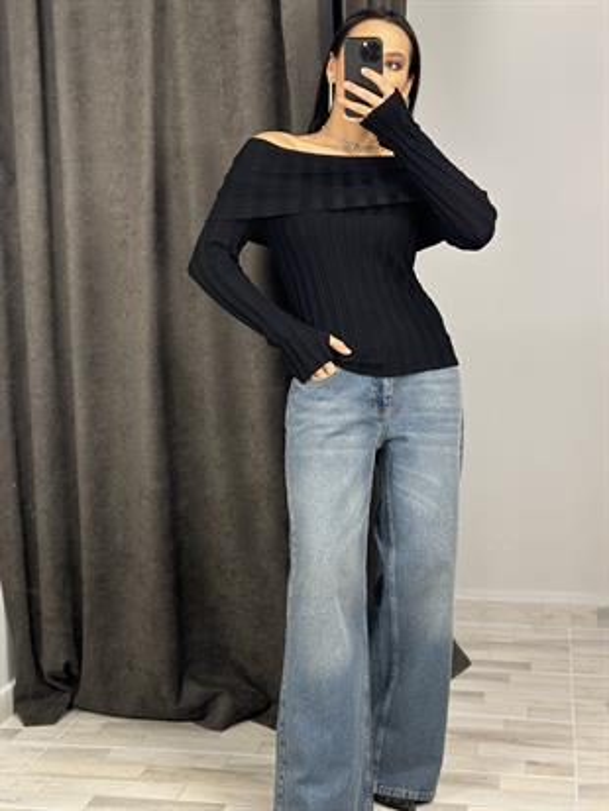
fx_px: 1125
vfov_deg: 39.6
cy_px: 406
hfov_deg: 30.3
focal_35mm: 48
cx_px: 304
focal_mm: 6.86
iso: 125
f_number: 1.78
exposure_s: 1/50
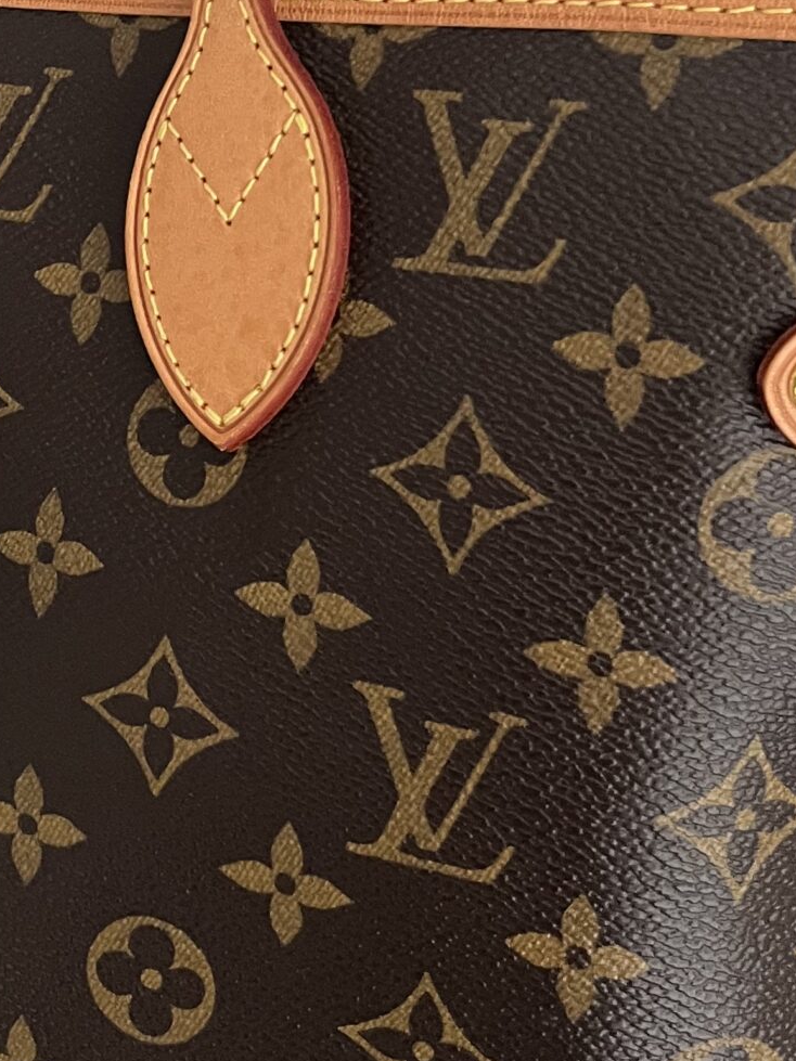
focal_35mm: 68
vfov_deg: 28.1
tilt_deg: -10.6
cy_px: 236
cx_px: 21
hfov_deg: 21.0
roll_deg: -2.7
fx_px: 2085
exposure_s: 1/60
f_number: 1.6
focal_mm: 5.1
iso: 250
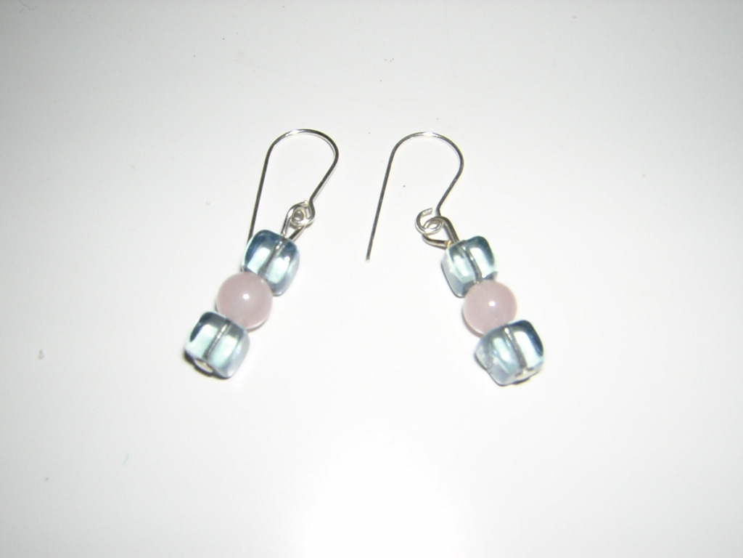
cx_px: 372
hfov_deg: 51.4
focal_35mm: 36
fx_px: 773
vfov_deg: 39.7
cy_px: 279
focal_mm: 4.7
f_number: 5.2
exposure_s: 1/60.1
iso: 100
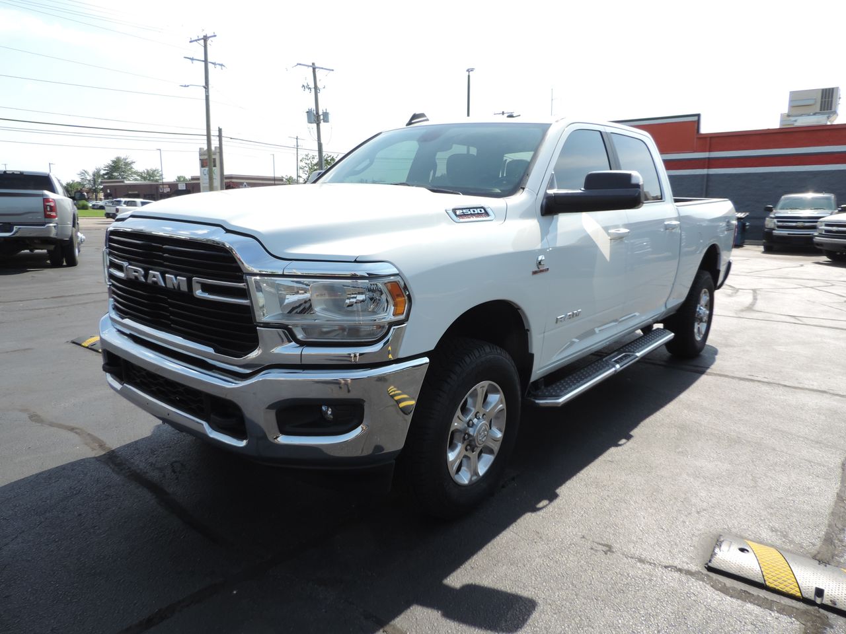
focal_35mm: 24
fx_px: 587
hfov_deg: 71.6
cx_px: 423
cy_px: 317
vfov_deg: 56.8
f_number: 3
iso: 80
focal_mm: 4.3
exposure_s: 1/800
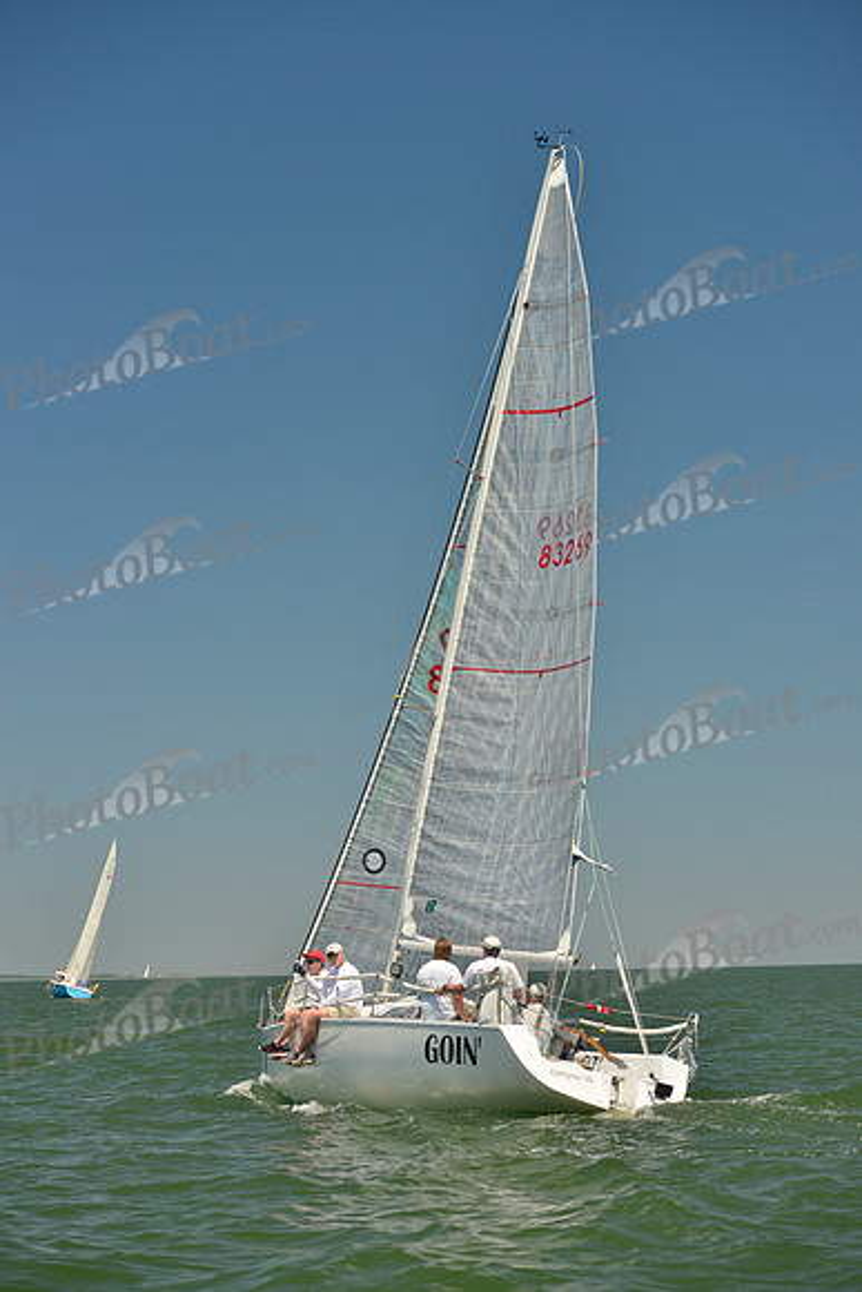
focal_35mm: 70
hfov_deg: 19.5
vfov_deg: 28.8
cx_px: 431
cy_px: 646
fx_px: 2512
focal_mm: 70
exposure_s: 1/640
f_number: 5.6
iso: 200
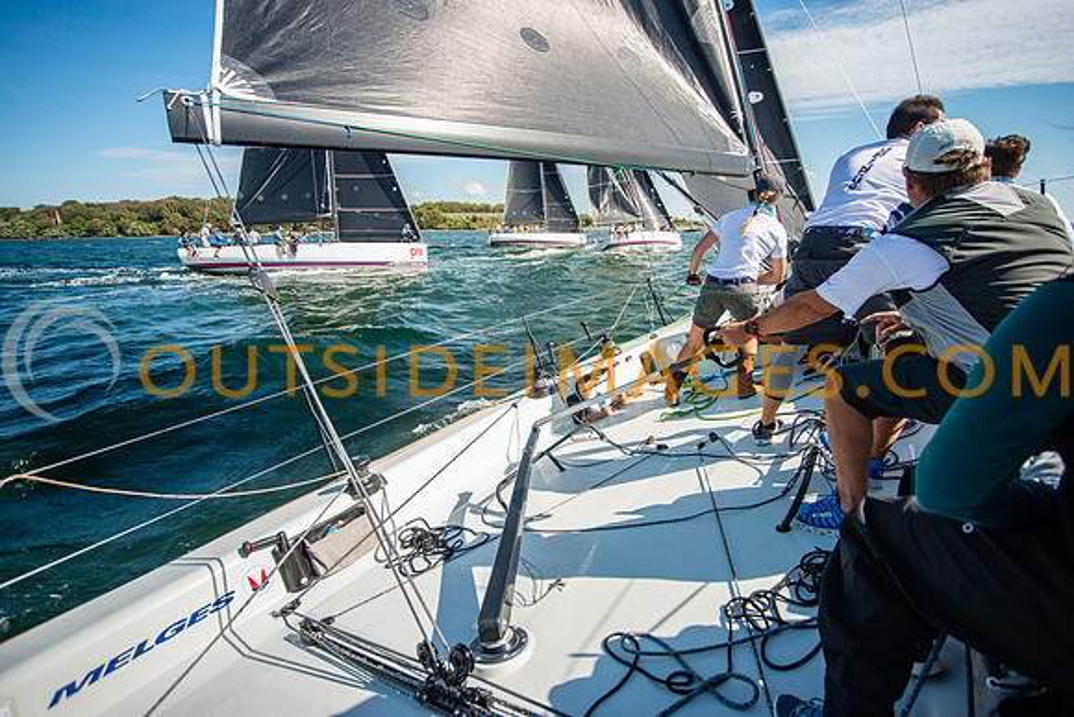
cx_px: 547
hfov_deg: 95.7
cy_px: 352
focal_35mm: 16
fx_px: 486
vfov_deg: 72.8
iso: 320
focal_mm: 16
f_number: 5
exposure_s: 1/1600
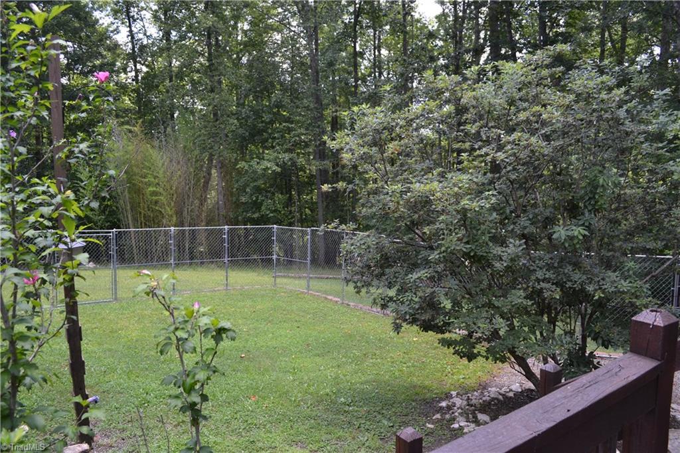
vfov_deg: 47.9
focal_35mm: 27
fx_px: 510
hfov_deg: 67.4
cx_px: 340
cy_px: 226
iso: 220
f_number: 5.6
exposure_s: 1/125
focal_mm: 18
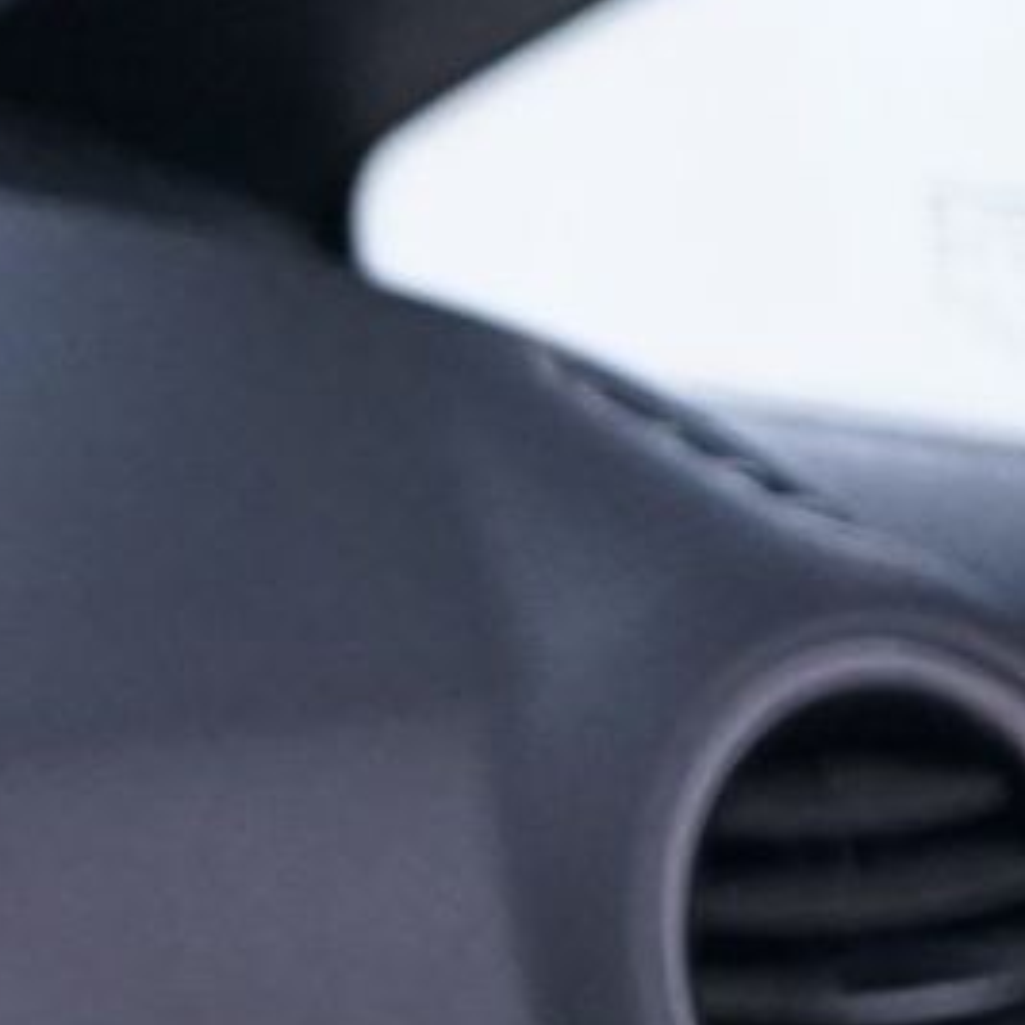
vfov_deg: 5.2
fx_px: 10921
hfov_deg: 4.8
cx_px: -3125
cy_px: 2244
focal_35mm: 326
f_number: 4.5
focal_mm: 41
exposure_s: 1/20
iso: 2000
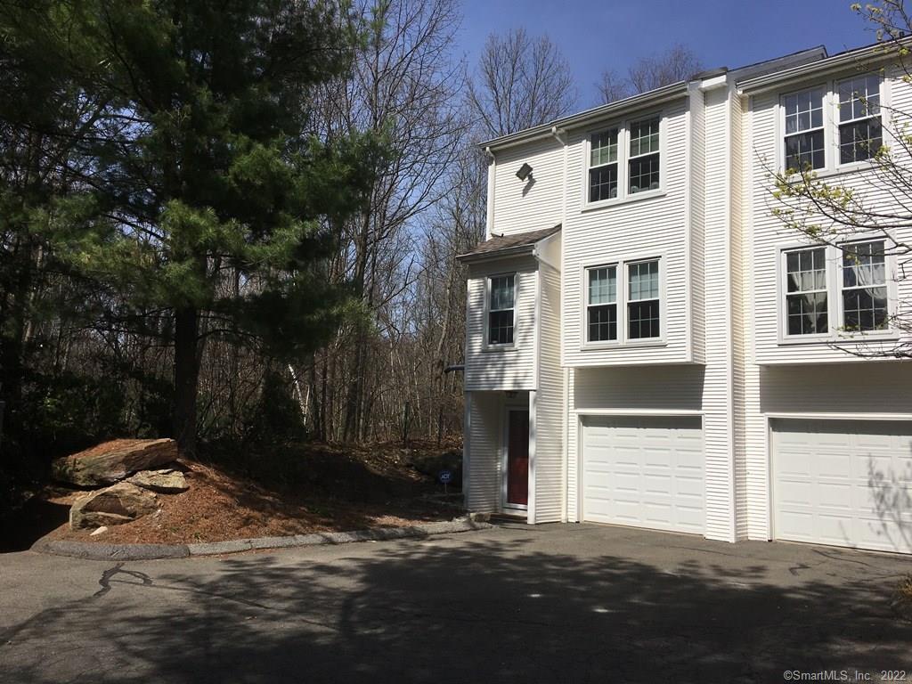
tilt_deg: +8.1
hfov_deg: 61.7
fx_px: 764
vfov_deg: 48.2
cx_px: 456
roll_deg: -2.5
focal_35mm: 29
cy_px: 342
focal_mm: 4.15
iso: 25
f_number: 2.2
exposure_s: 1/3205
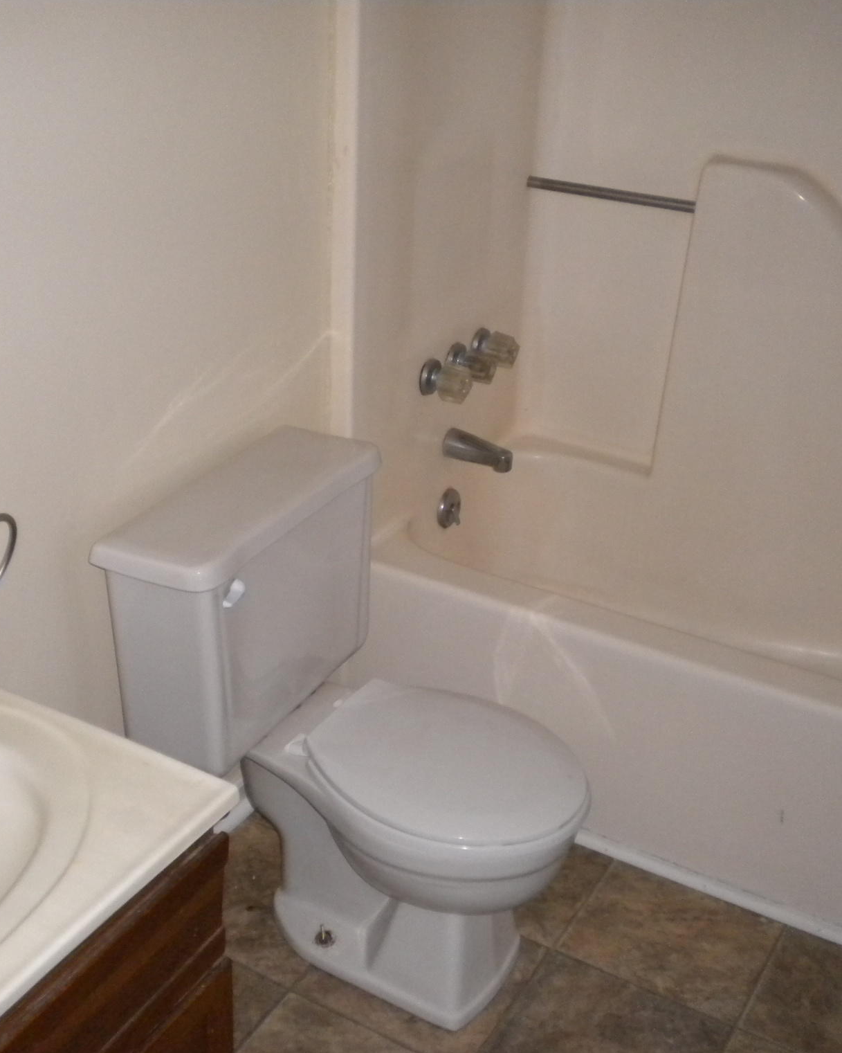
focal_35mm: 46
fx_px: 1433
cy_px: 529
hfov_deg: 32.7
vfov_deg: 40.3
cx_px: 388
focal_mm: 6.3
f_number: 3.1
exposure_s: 1/30
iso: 400
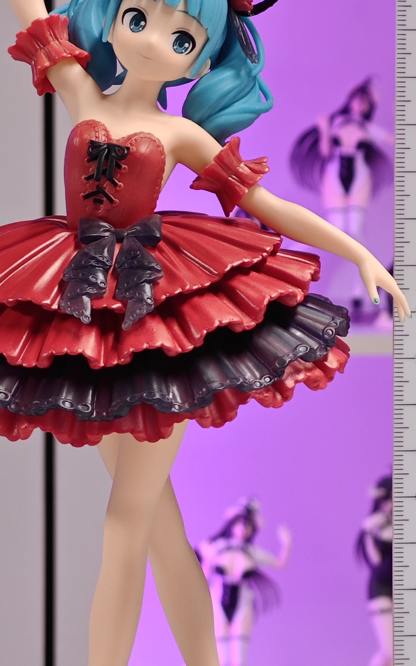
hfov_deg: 8.7
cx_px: 187
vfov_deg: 13.9
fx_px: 2721
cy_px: 406
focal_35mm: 150
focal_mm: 7.48
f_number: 2.4
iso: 400
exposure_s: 1/18.7
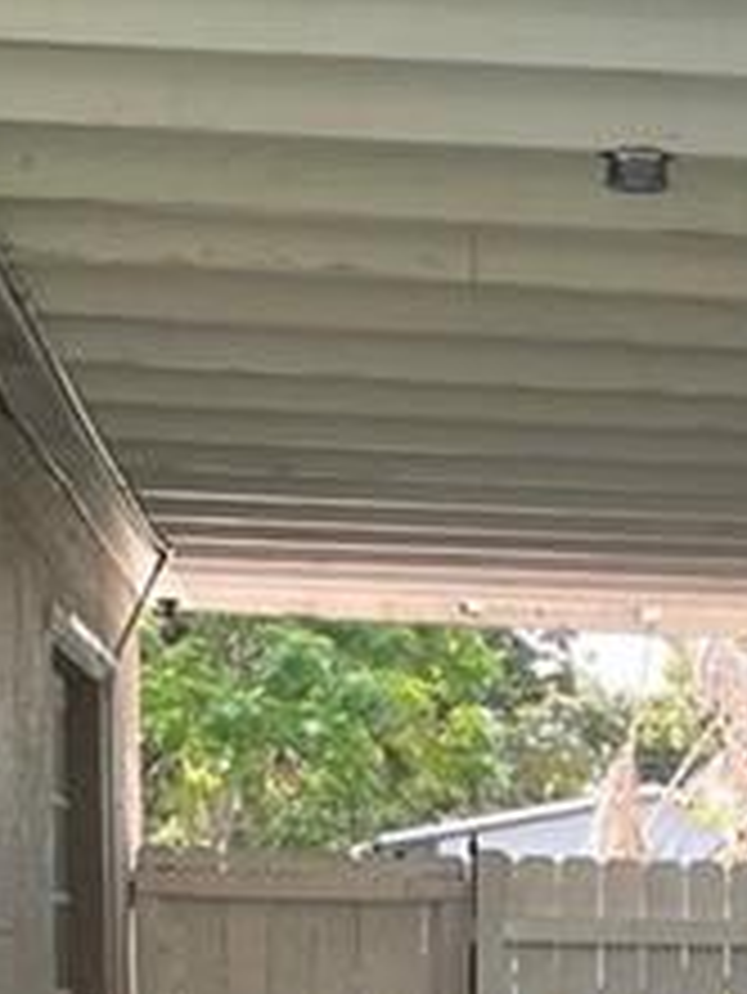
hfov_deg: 10.4
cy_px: 1385
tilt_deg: -6.7
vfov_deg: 13.4
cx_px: 814
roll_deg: -0.7
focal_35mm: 141
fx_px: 4053
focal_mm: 5.1
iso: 32
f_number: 1.6
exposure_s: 1/283
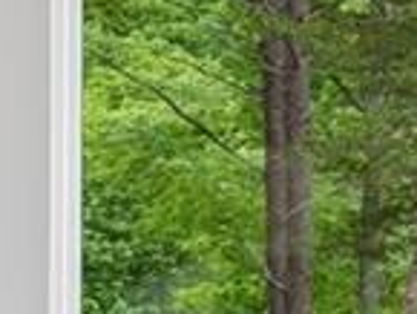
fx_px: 1246
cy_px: 192
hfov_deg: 9.7
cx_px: 1441
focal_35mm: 103
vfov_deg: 14.3
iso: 100
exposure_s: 1/25
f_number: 8
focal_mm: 15.2
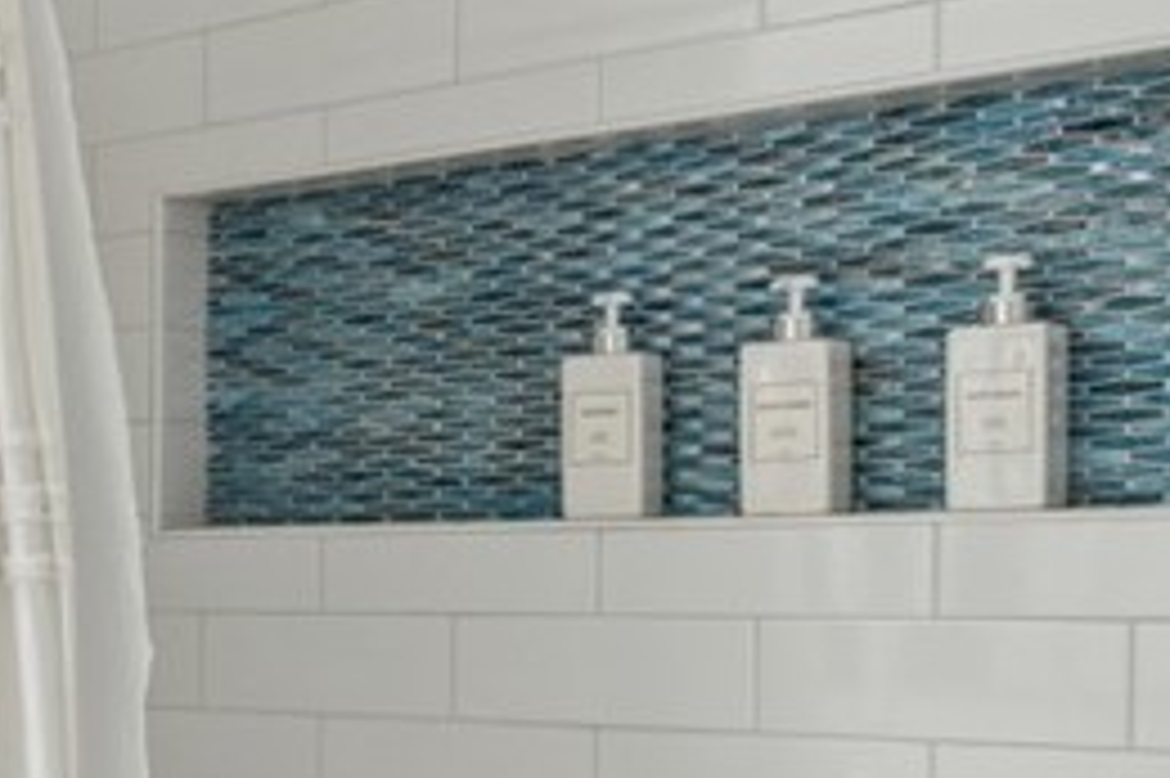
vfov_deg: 21.2
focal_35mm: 63
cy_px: 645
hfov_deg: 20.3
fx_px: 2046
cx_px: -1040
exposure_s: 1/13
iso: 160
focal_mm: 16
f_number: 8
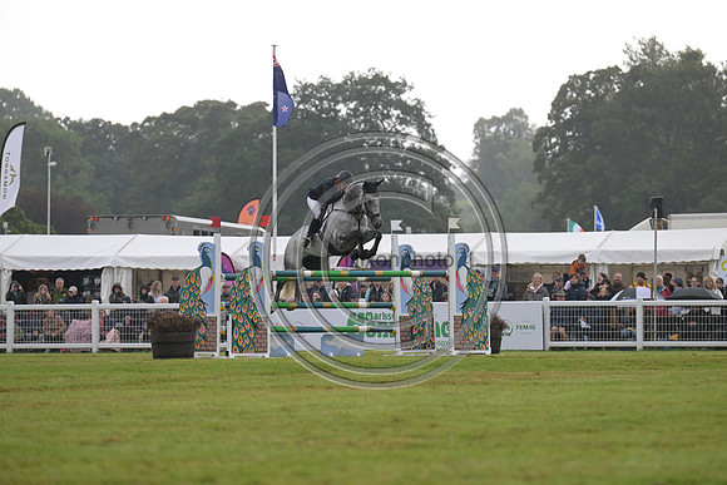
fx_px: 4040
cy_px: 242
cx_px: 364
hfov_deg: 10.3
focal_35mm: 200
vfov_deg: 6.9
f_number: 4.5
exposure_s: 1/1250
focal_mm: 200
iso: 1600
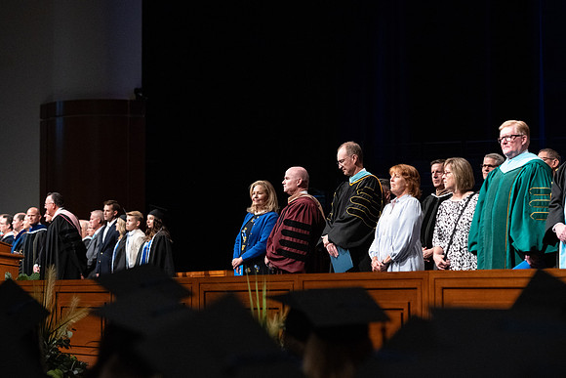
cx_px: 283
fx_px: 1630
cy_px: 189
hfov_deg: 19.7
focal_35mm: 104
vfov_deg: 13.2
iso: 6400
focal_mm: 100
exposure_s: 1/320
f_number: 2.8
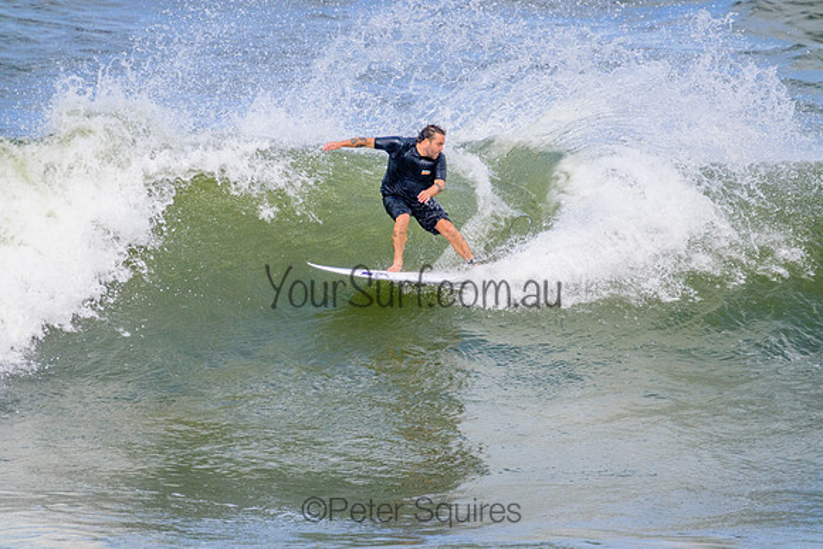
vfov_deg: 1.7
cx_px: 412
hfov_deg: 2.6
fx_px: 18292
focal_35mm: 800
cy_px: 274
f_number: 11
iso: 1600
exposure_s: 1/2000
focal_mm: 800
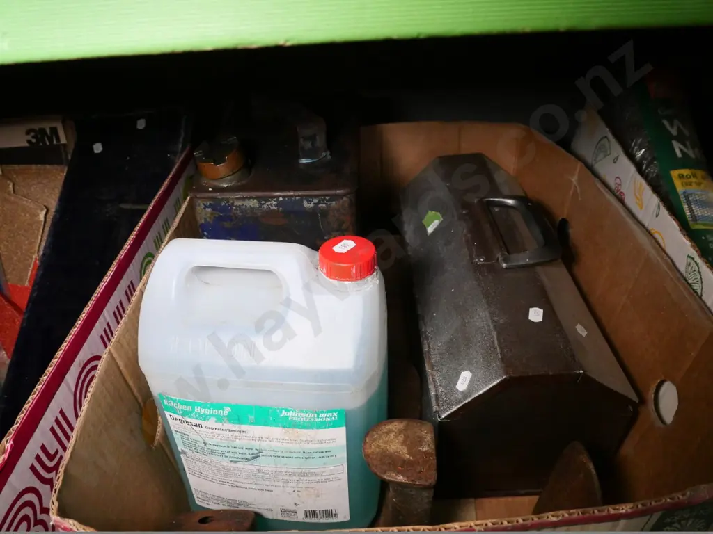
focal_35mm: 24
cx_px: 356
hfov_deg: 71.6
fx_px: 494
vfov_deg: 56.8
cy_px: 267
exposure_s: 1/400
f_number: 4.5
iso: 3200
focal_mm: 12
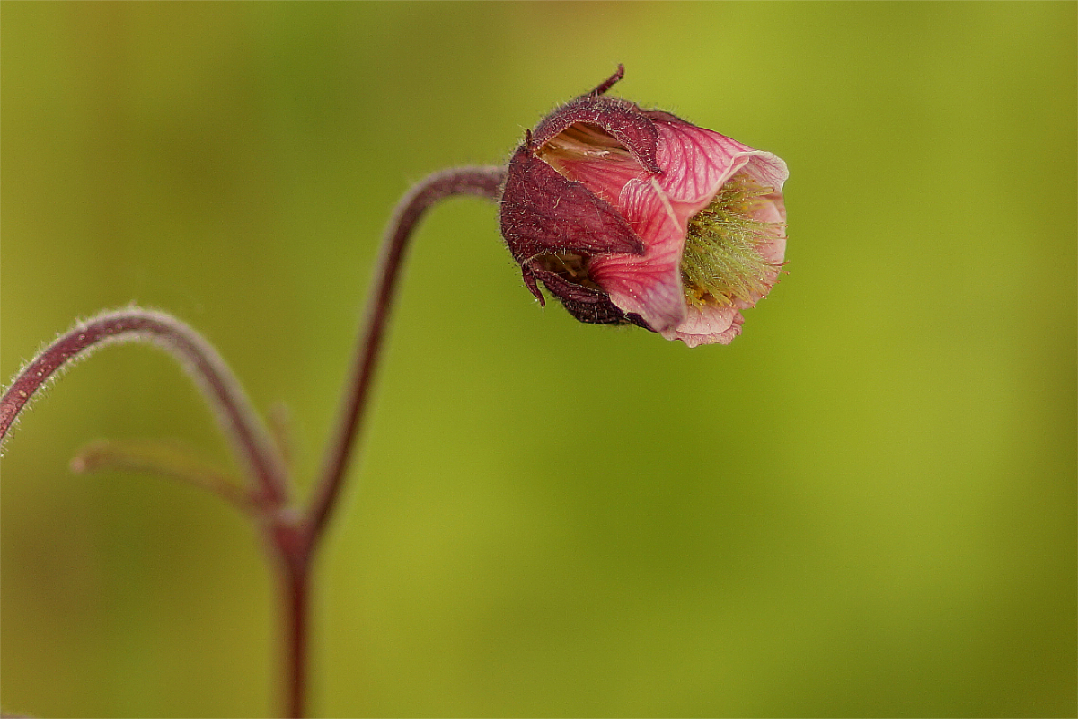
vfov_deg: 9.1
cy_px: 360
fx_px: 4491
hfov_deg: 13.7
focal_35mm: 150
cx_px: 539
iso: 100
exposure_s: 1/800
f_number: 2.8
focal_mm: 100
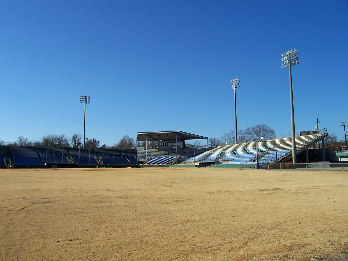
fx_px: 342
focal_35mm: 34
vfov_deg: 41.8
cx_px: 174
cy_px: 130
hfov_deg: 54.0
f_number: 5.6
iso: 80
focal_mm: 5.6
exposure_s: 1/750
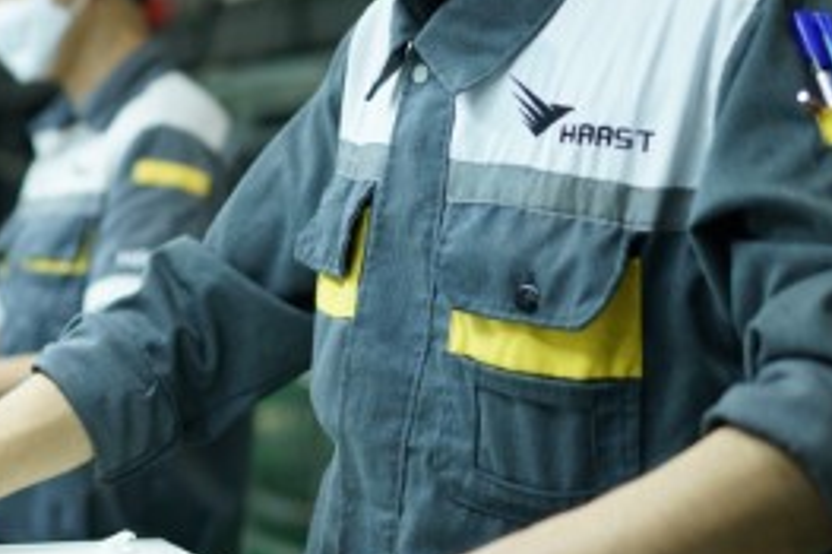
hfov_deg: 21.1
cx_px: 237
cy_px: 41
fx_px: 2217
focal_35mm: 96
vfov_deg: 14.1
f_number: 1.6
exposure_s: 1/125
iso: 320
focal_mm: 35
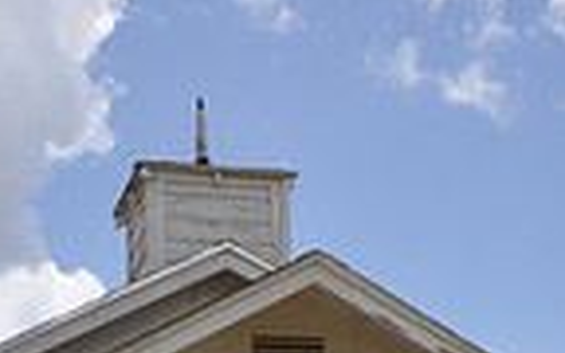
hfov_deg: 18.7
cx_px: 184
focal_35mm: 111
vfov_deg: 10.9
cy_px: 677
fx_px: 1709
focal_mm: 18
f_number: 13
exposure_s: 1/160
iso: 200
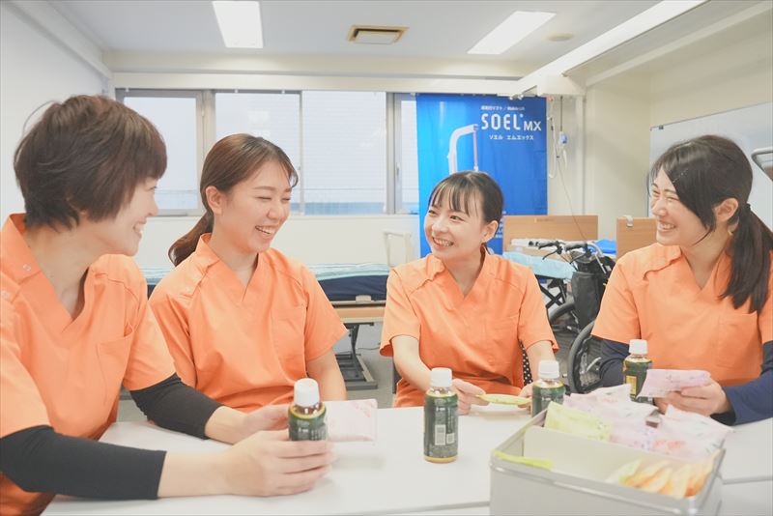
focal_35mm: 30
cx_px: 386
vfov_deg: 43.6
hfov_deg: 61.9
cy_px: 258
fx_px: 644
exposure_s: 1/80
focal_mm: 30
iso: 12800
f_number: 4.5
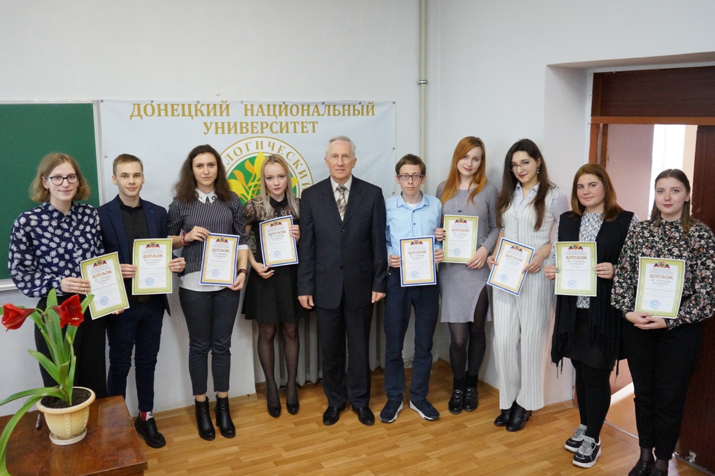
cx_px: 360
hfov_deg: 58.0
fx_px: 645
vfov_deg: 40.5
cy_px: 238
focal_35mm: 33
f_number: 4.5
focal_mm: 21
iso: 3200
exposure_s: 1/125
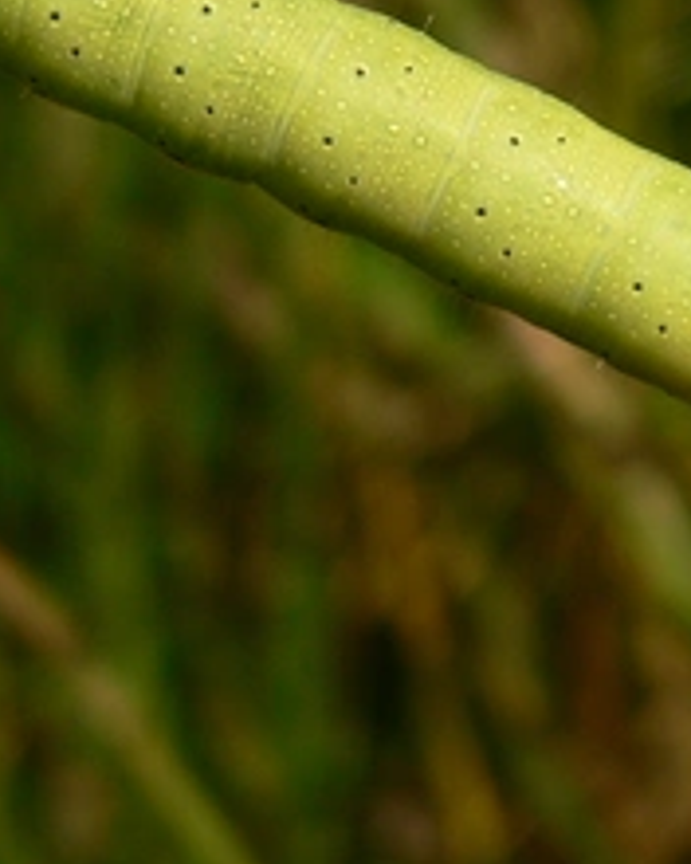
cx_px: 503
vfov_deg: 11.7
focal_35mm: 165
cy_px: 342
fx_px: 4218
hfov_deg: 9.4
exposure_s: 1/800
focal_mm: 9.6
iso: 80
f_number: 4
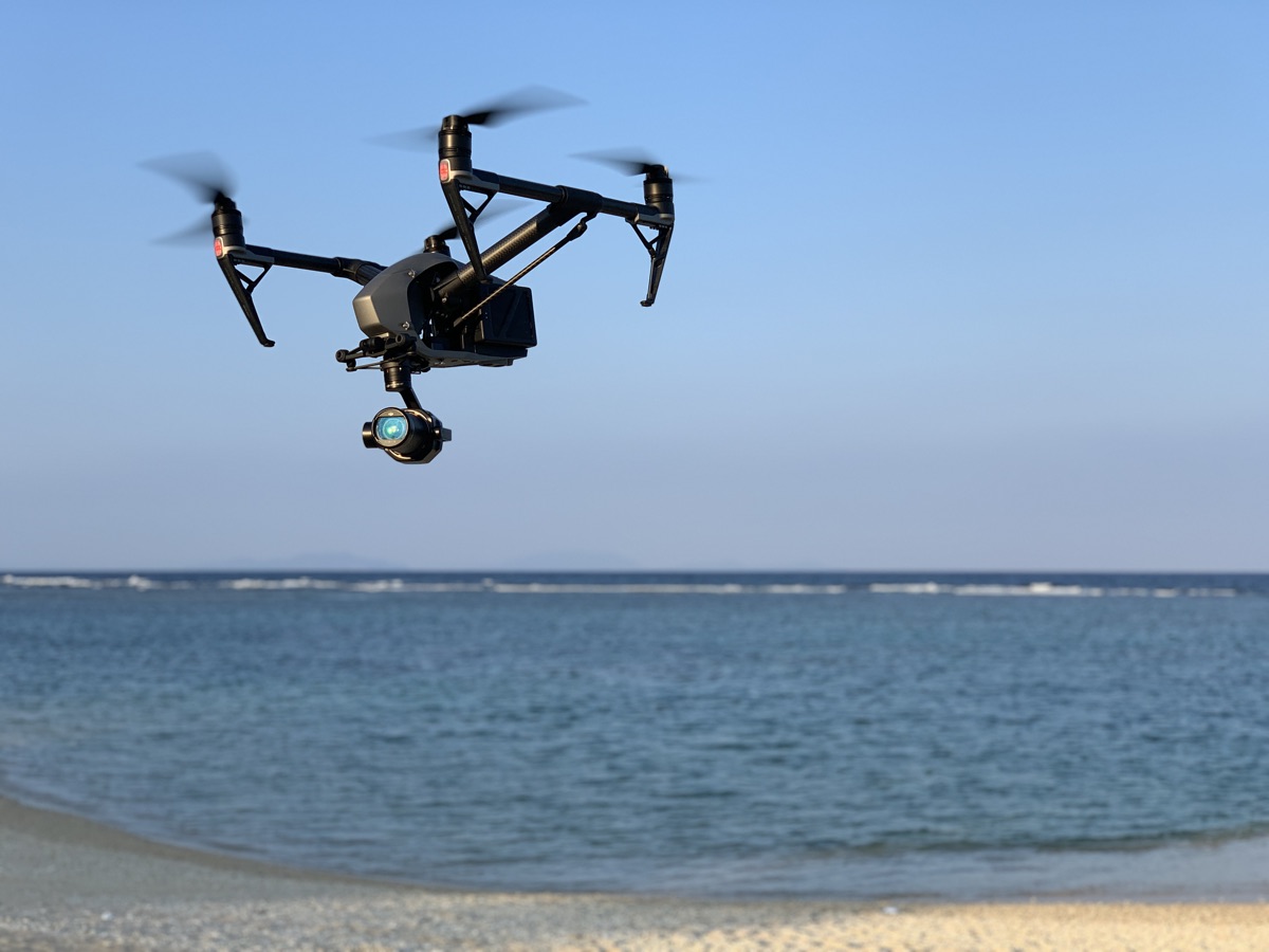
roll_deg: +0.7
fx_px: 1906
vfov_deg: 28.0
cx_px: 634
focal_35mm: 52
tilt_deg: +1.8
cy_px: 476
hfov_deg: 36.8
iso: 16
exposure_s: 1/685
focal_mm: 6
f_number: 2.4
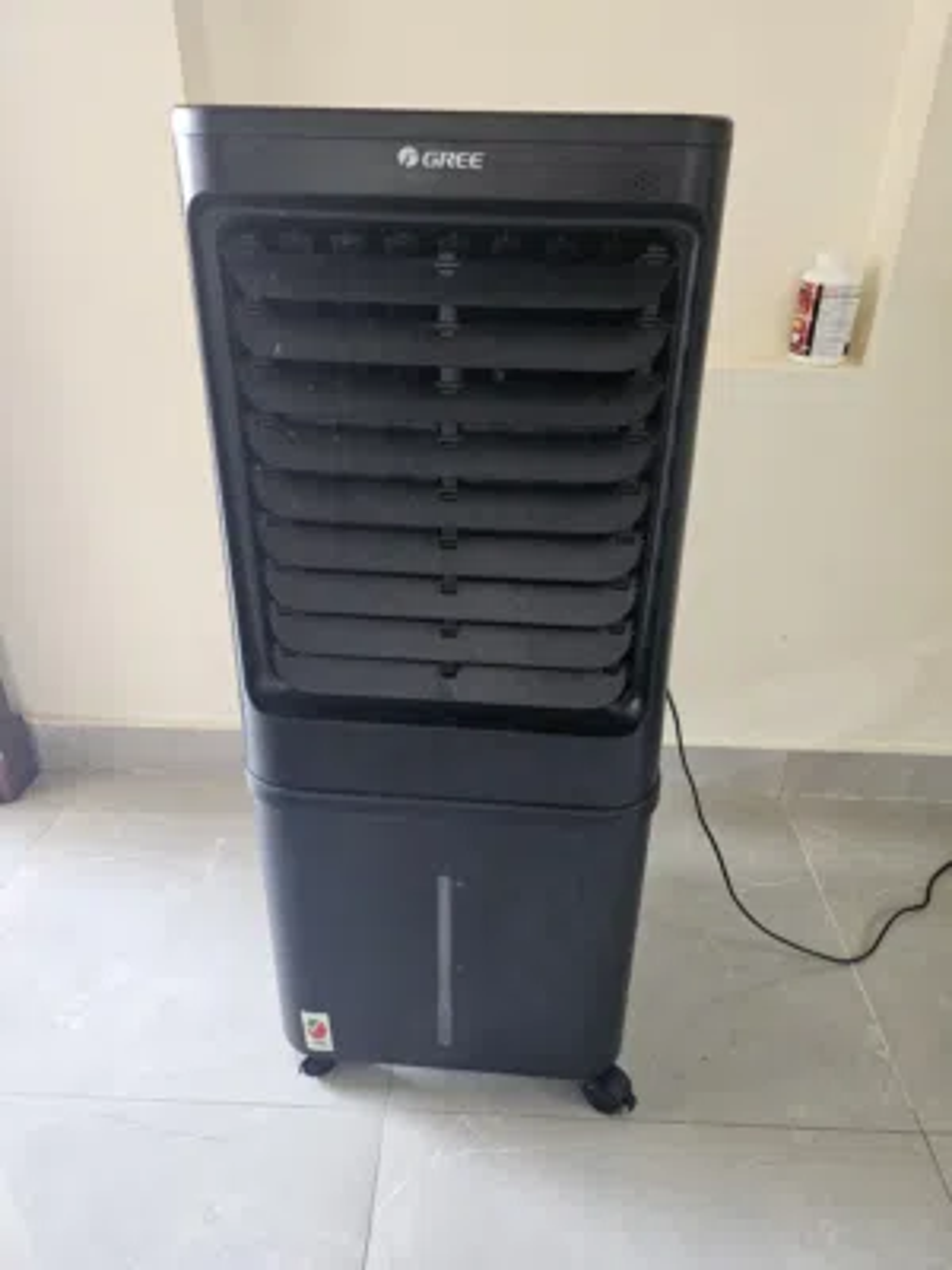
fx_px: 843
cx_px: 476
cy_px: 635
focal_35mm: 23
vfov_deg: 73.9
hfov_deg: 58.9
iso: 500
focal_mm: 6.3
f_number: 1.7
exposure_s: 1/60
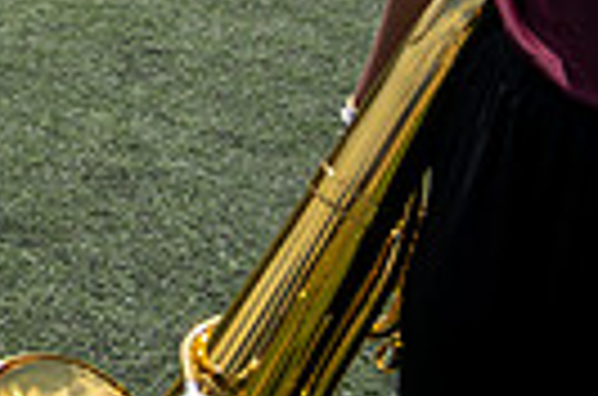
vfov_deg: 11.5
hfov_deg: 15.3
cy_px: -443
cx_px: -629
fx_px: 1740
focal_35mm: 105
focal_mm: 24
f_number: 5
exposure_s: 1/1600
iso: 200
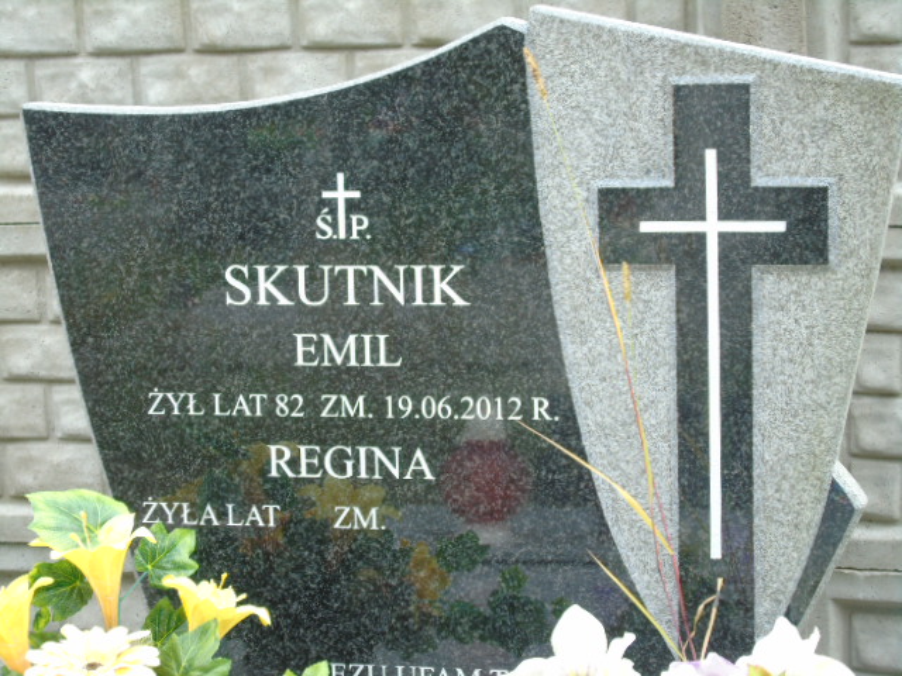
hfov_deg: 20.9
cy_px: 338
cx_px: 451
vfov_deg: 15.7
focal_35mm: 94
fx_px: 2449
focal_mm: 17
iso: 80
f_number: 4.3
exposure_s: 1/60
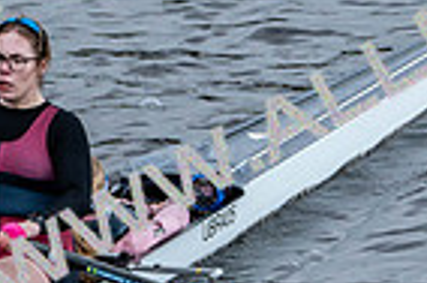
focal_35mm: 1470
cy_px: 354
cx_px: -241
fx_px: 17397
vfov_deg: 0.9
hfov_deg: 1.4
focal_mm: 359
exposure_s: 1/1000
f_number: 6.3
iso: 1600
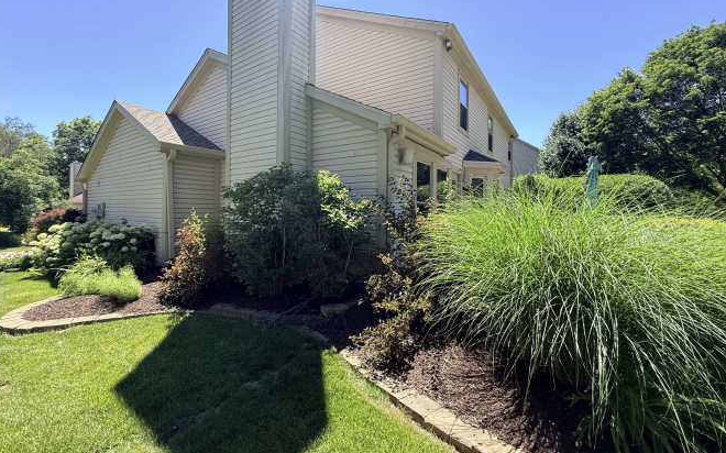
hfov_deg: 101.5
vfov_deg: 74.6
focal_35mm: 15
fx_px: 297
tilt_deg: +3.3
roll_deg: +0.1
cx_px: 361
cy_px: 208
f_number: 2.2
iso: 50
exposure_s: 1/424
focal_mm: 2.22
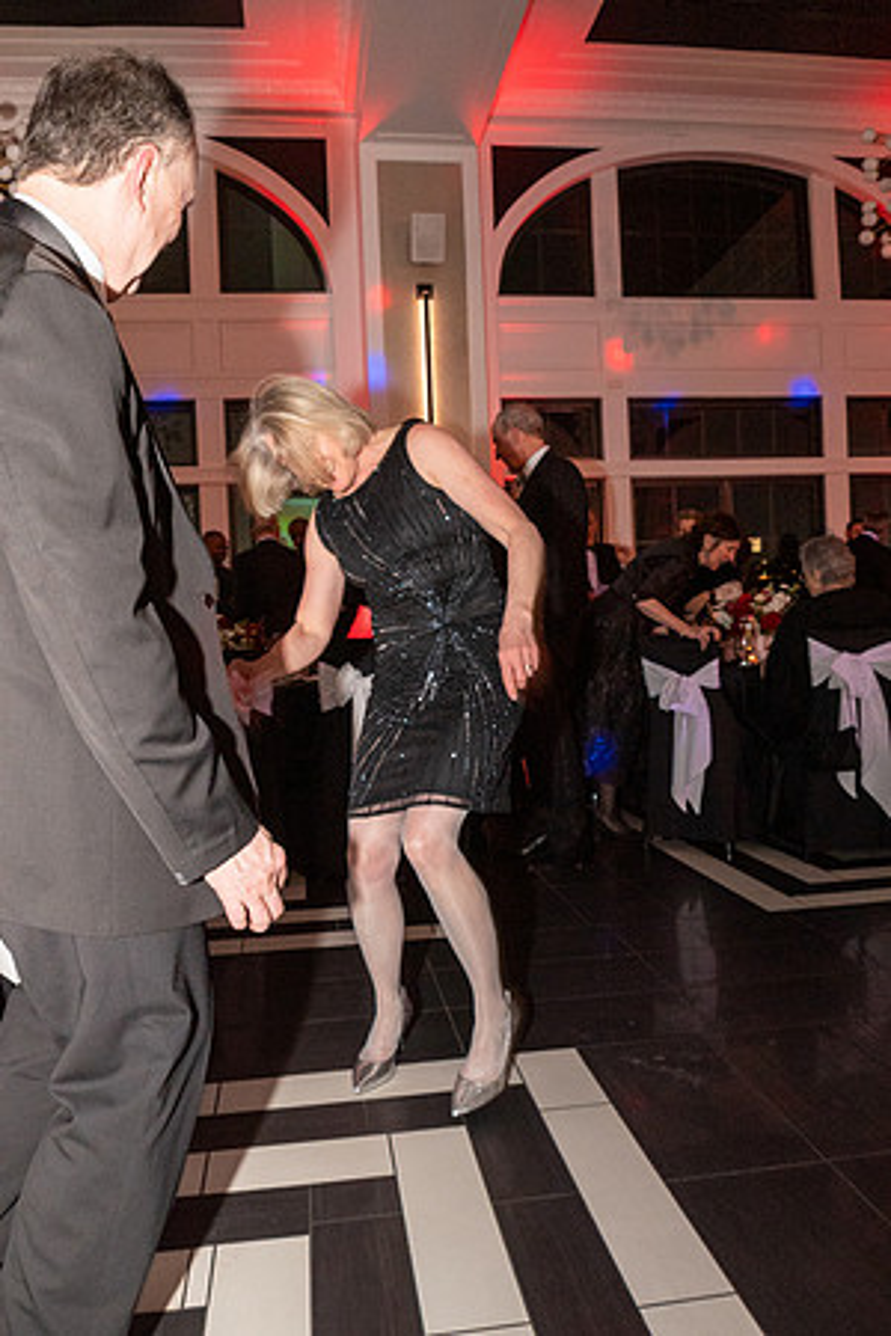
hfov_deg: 47.9
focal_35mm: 27
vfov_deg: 67.4
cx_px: 446
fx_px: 1002
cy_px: 668
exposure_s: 1/60
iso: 2000
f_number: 7.1
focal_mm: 18
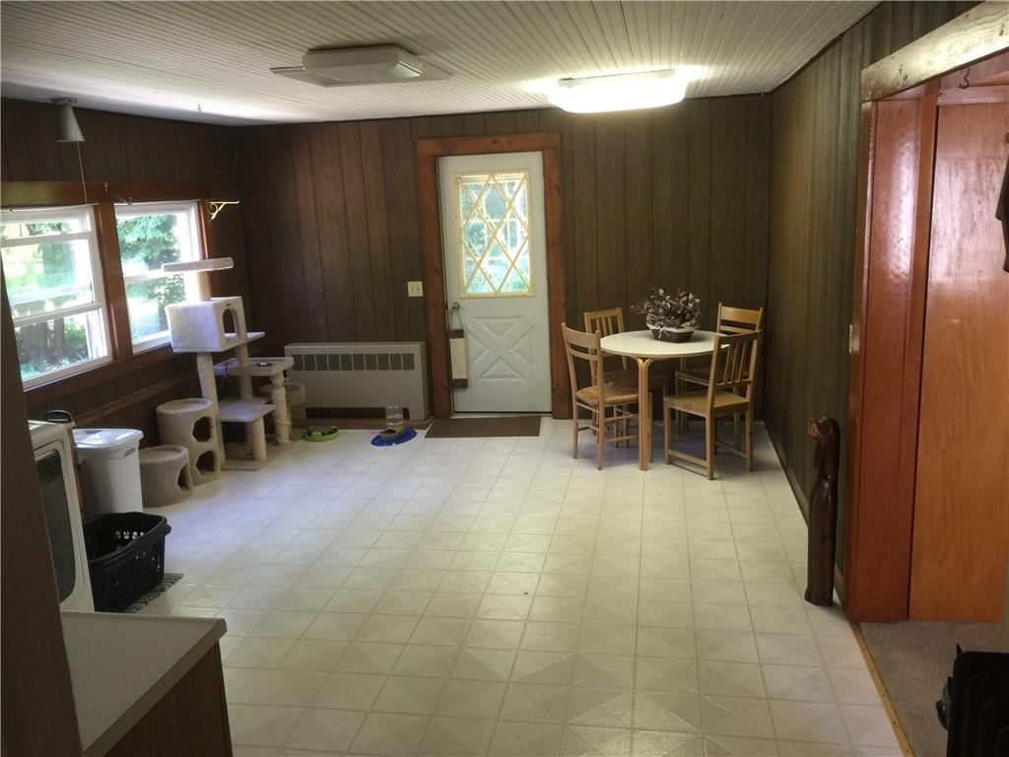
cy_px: 378
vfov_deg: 48.2
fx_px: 845
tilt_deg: -12.3
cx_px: 504
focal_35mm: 29
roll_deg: +1.5
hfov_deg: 61.7
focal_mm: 4.15
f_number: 2.2
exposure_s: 1/15
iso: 64
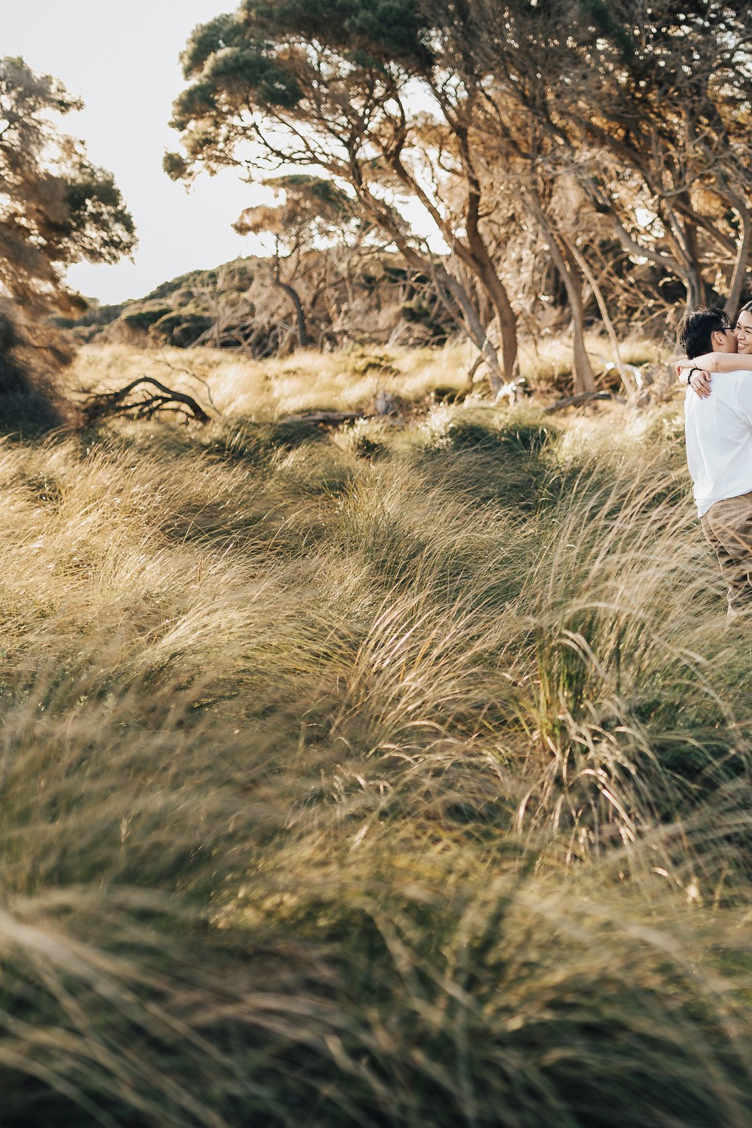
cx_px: 738
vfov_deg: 36.9
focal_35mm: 54
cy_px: 563
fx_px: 1692
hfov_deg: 24.0
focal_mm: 35
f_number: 1.4
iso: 50
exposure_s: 1/400
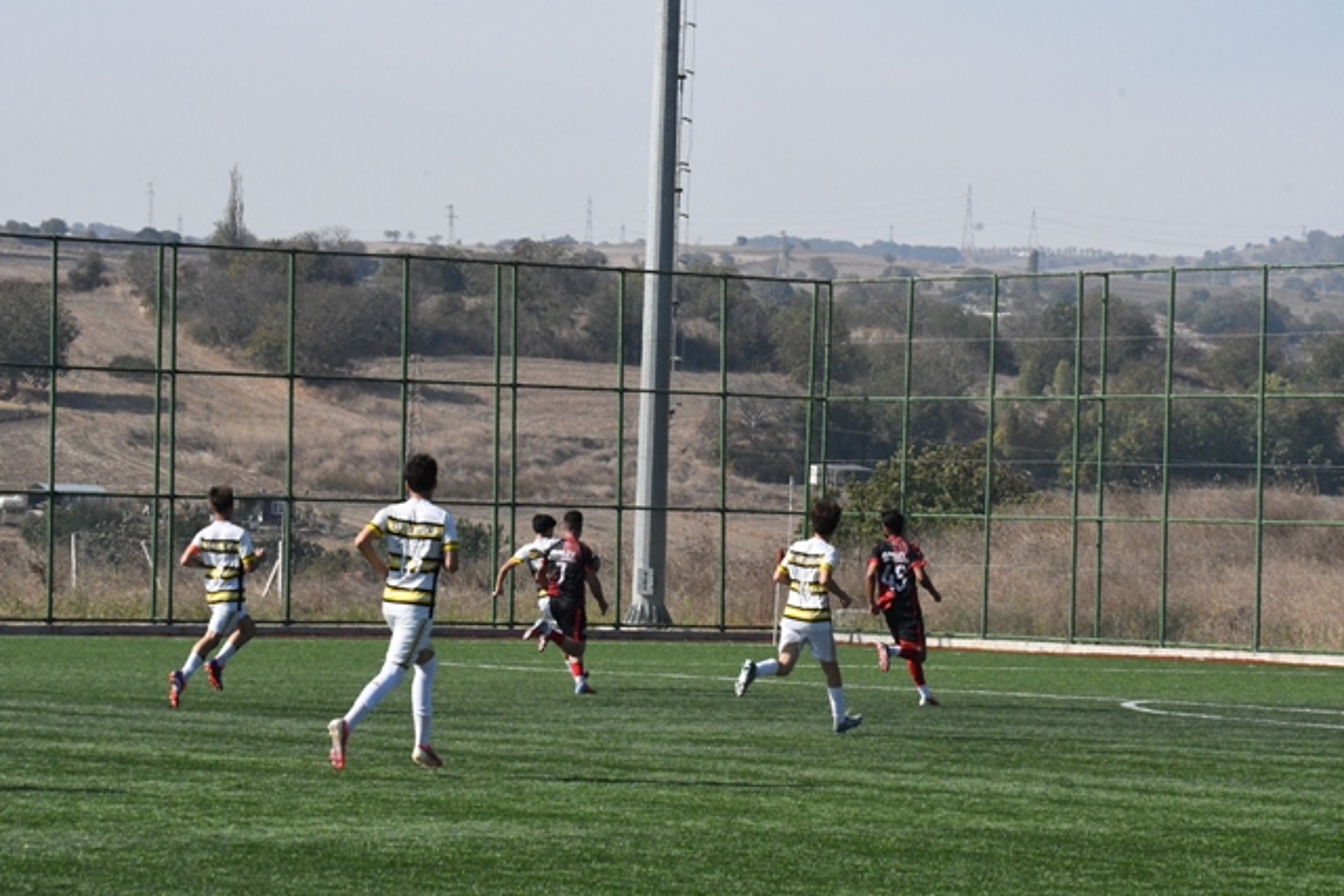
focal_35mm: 153
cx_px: 672
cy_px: 448
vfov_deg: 9.0
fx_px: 5713
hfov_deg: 13.4
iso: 5000
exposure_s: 1/4000
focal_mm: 102
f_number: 16
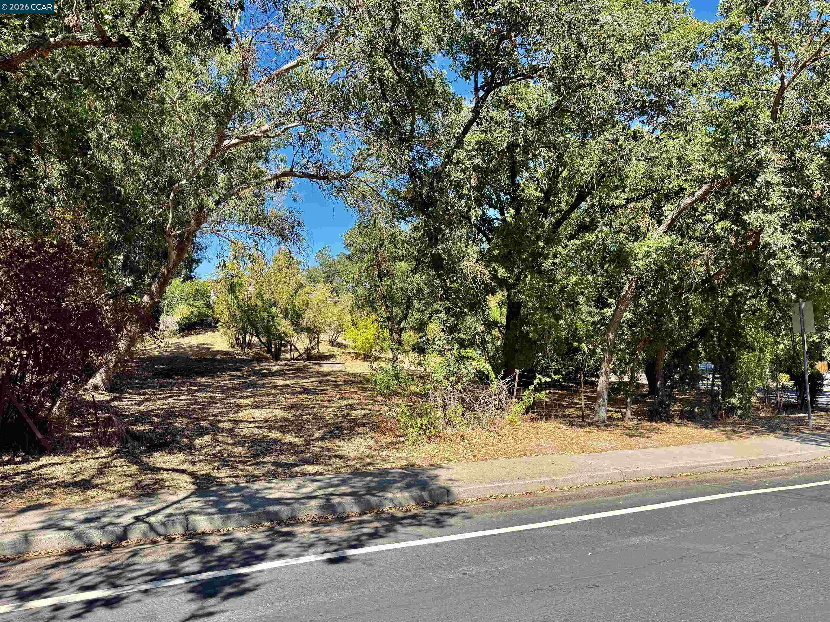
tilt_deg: +5.3
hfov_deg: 71.6
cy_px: 311
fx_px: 575
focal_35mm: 24
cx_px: 415
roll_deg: -0.2
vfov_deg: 56.8
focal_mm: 6.76
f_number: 1.78
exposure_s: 1/868
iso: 100
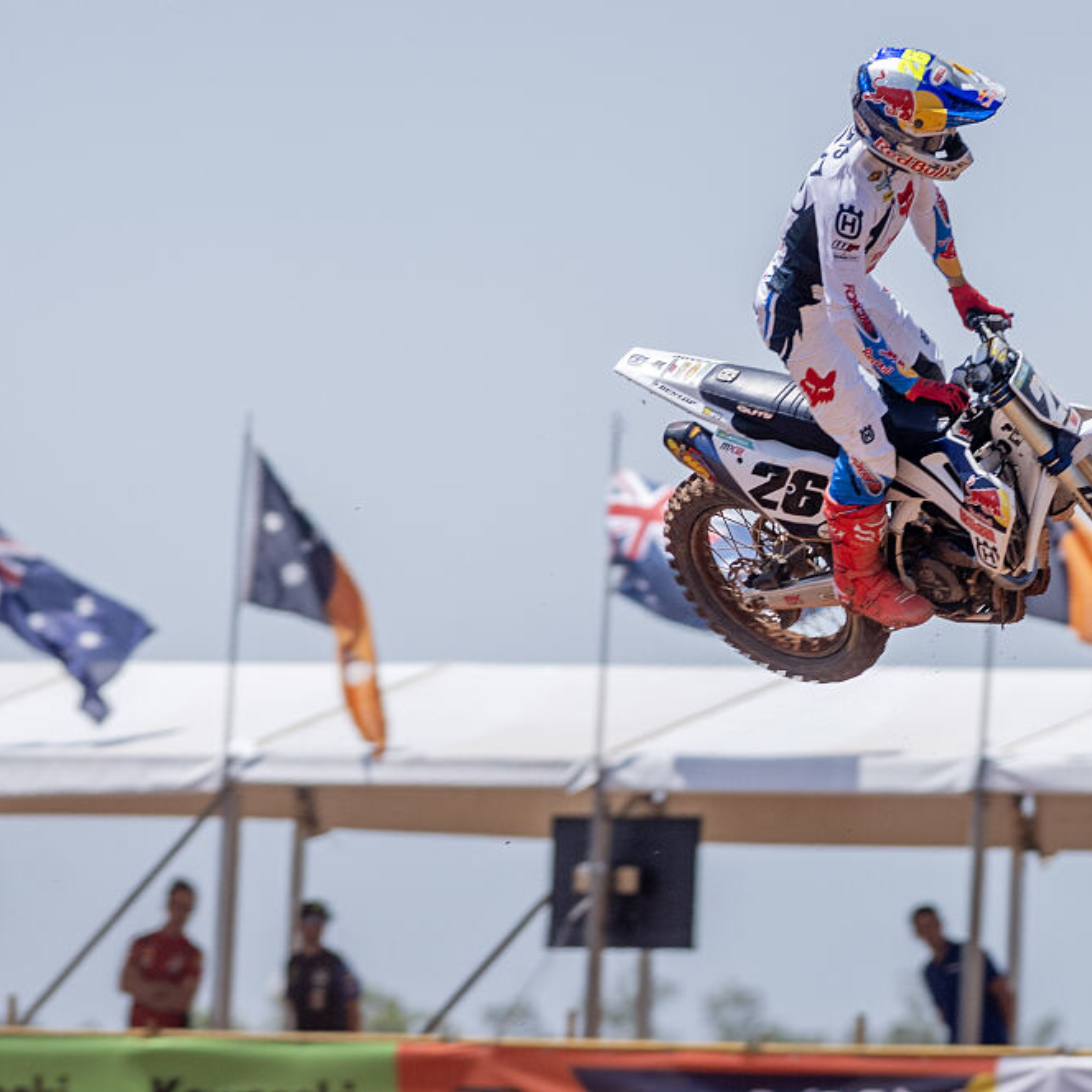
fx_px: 24412
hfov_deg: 2.6
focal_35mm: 684
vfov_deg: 2.6
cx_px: 934
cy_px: 476
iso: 160
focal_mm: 300
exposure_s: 1/1250
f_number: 4.5
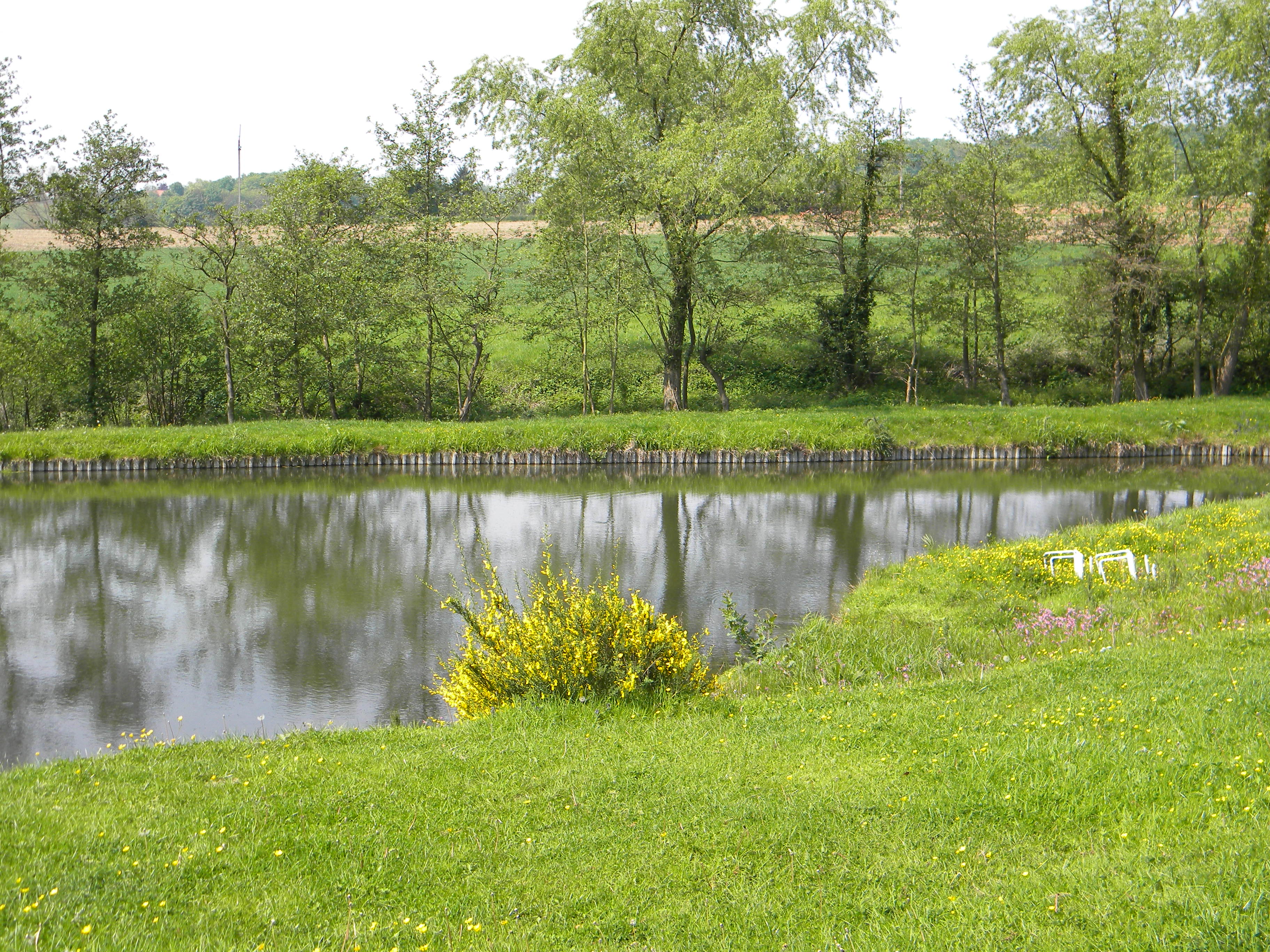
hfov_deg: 40.4
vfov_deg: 30.9
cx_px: 635
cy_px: 476
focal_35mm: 47
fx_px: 1724
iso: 80
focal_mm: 8.6
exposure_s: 1/369
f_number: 3.9
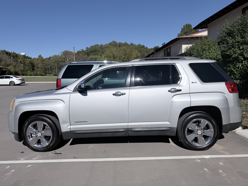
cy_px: 93
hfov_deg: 71.6
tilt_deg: -5.7
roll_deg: +2.7
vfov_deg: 56.8
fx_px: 172
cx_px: 124
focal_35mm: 24
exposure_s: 1/11905
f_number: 1.78
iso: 80
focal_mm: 6.76
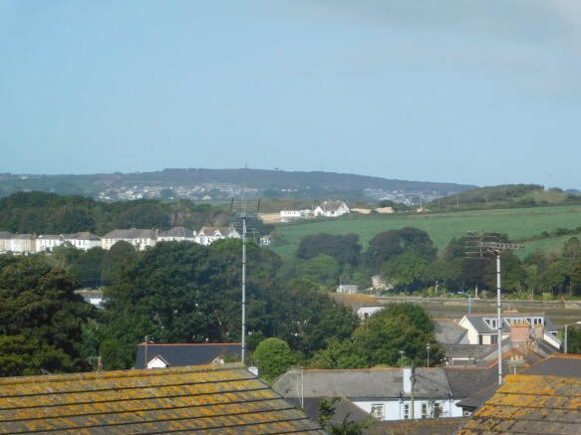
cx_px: 290
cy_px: 218
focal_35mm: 148
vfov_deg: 10.0
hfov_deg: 13.3
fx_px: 2484
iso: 125
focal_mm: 26.3
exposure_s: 1/500
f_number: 5.1
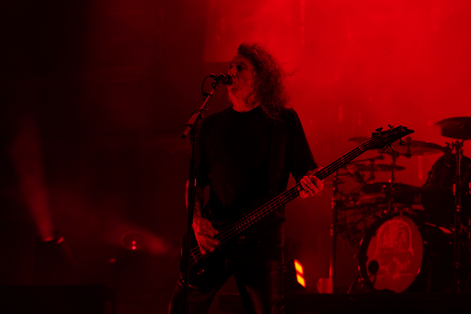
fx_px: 1374
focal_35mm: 105
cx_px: 236
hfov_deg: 19.5
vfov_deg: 13.0
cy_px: 157
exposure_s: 1/125
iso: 200
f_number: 4
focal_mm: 105
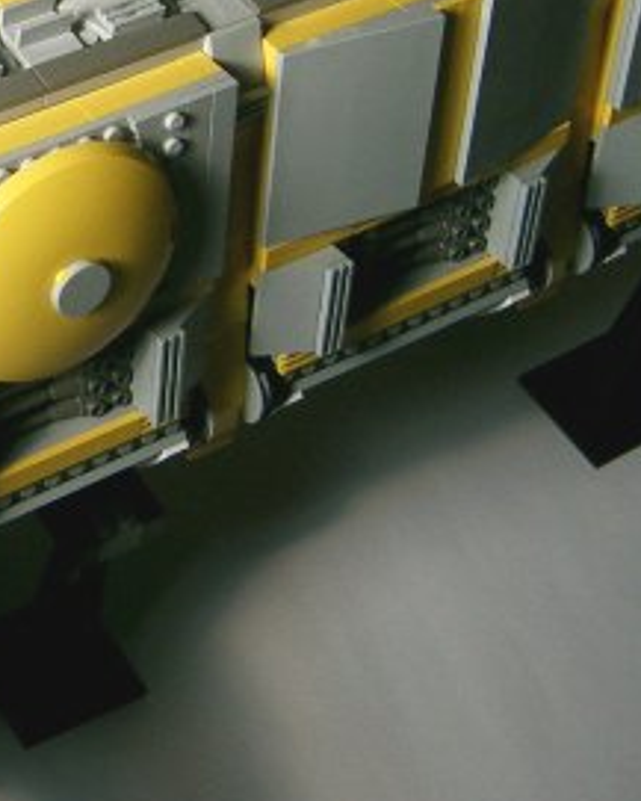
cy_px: 278
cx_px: -133
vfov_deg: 21.2
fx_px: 2133
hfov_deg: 16.4
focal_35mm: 90
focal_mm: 8
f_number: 2.8
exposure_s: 1/250
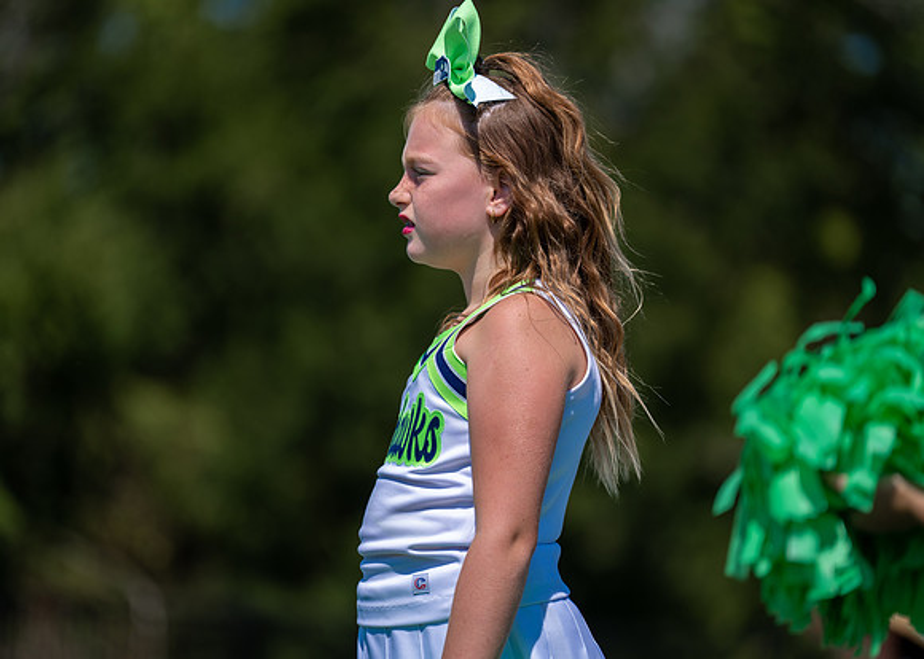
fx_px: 5434
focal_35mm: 207
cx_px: 462
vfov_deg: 6.9
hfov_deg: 9.7
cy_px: 330
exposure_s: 1/2500
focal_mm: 194
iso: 100
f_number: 2.8
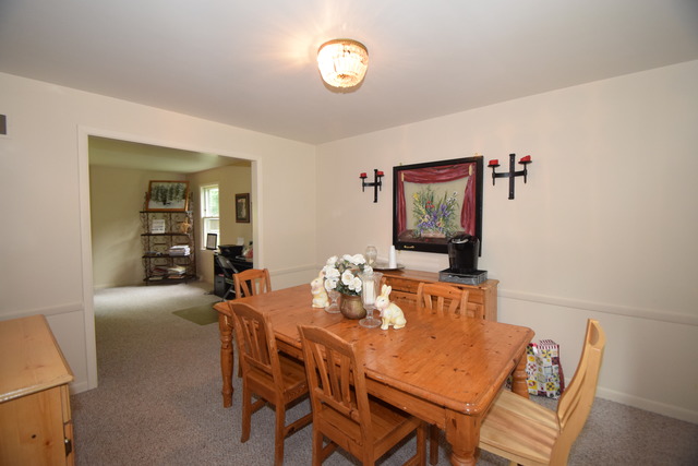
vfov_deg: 77.4
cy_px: 233
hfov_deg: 100.4
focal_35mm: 15
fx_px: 291
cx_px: 349
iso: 1400
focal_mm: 10
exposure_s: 1/60
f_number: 3.5
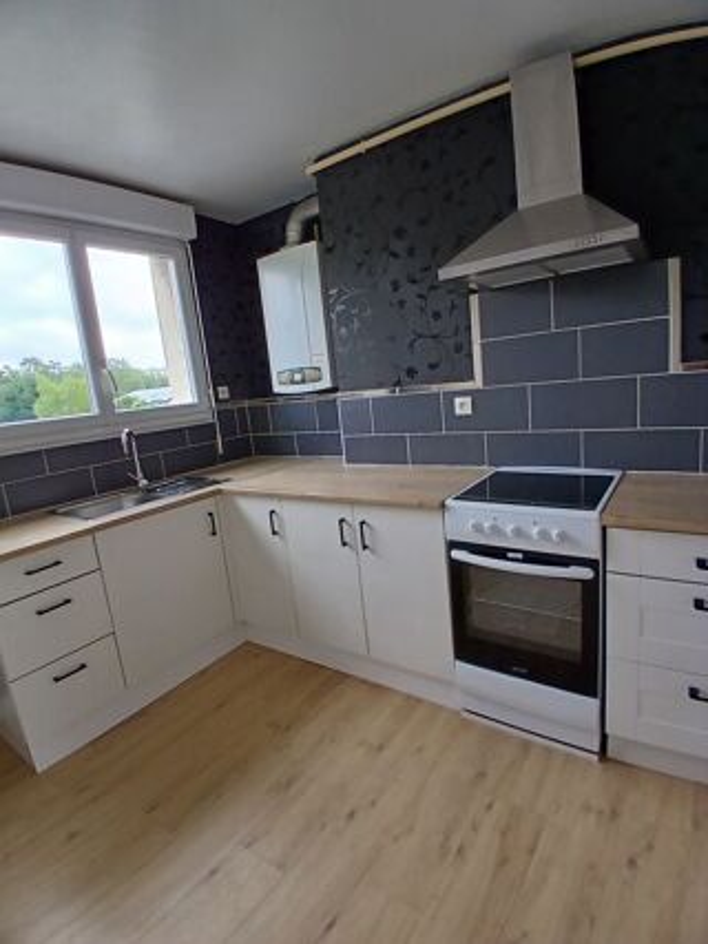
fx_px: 464
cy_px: 472
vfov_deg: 91.0
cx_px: 354
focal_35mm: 17
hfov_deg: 74.7
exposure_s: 1/100
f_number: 2.2
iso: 64
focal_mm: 1.4
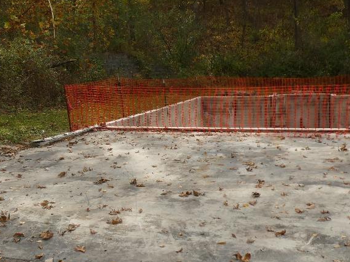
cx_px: 177
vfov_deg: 33.6
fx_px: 435
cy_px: 133
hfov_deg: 43.8
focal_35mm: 43
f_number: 3.3
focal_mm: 4.3
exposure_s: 1/640
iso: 80
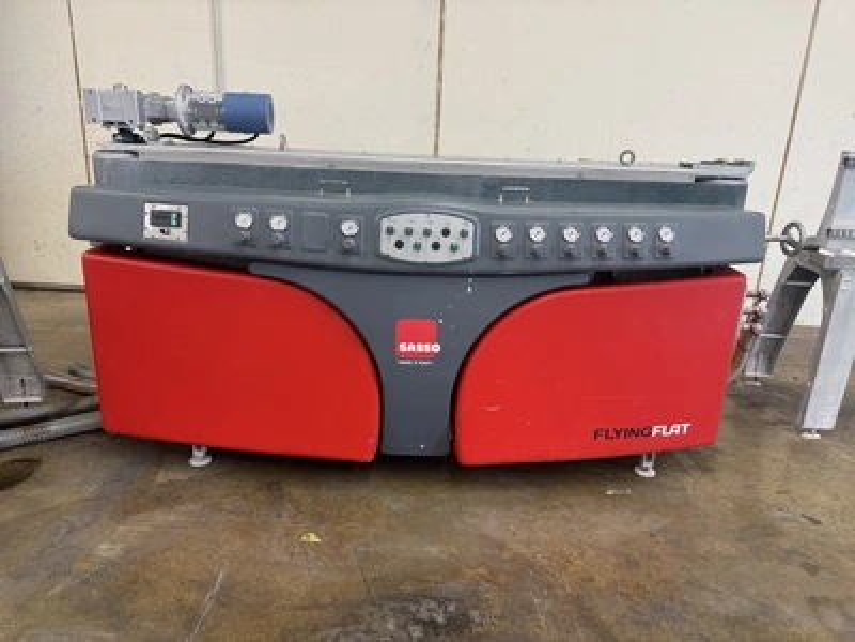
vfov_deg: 56.8
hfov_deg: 71.6
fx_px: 593
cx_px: 428
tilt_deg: -18.2
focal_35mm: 24
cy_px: 321
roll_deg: -3.1
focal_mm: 6.76
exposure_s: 1/60
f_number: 1.78
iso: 125
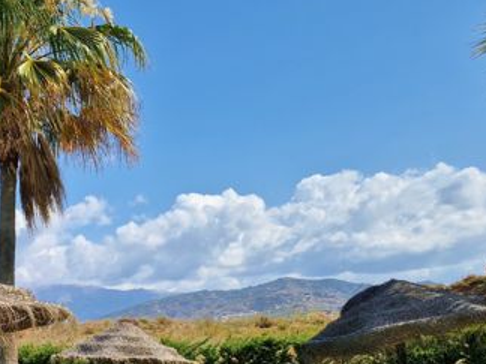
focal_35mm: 50
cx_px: -10
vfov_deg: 27.1
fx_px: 702
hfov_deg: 34.4
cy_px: 383
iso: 50
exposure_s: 1/2088
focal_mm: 5.4
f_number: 1.8
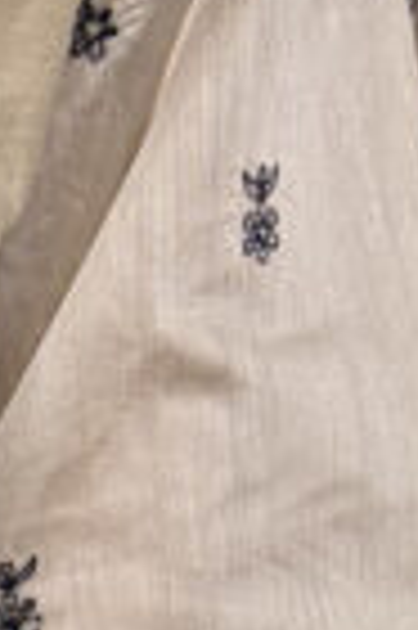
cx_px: -971
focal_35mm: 180
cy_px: 1456
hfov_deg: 6.7
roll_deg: -1.8
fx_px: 3143
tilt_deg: -22.5
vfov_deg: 10.1
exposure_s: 1/100
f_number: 1.6
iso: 100
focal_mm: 5.96
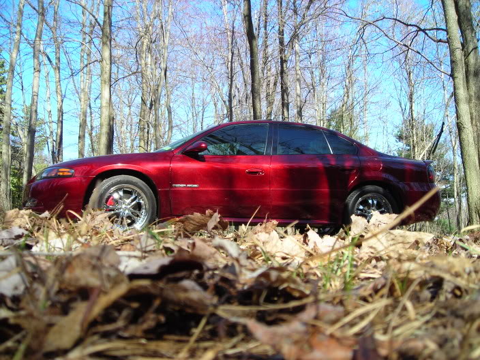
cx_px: 240
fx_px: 527
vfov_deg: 37.7
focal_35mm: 38
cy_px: 180
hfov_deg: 49.0
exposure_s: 1/210
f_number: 3.2
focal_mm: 6.3
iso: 50
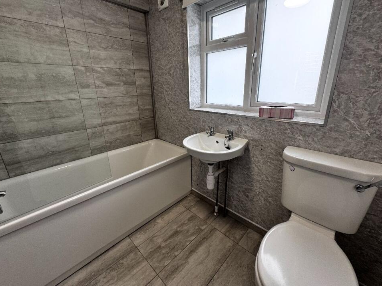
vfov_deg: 81.6
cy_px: 134
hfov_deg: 98.2
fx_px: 166
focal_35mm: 15
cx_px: 193
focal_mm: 2.22
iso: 125
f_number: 2.2
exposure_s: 1/99
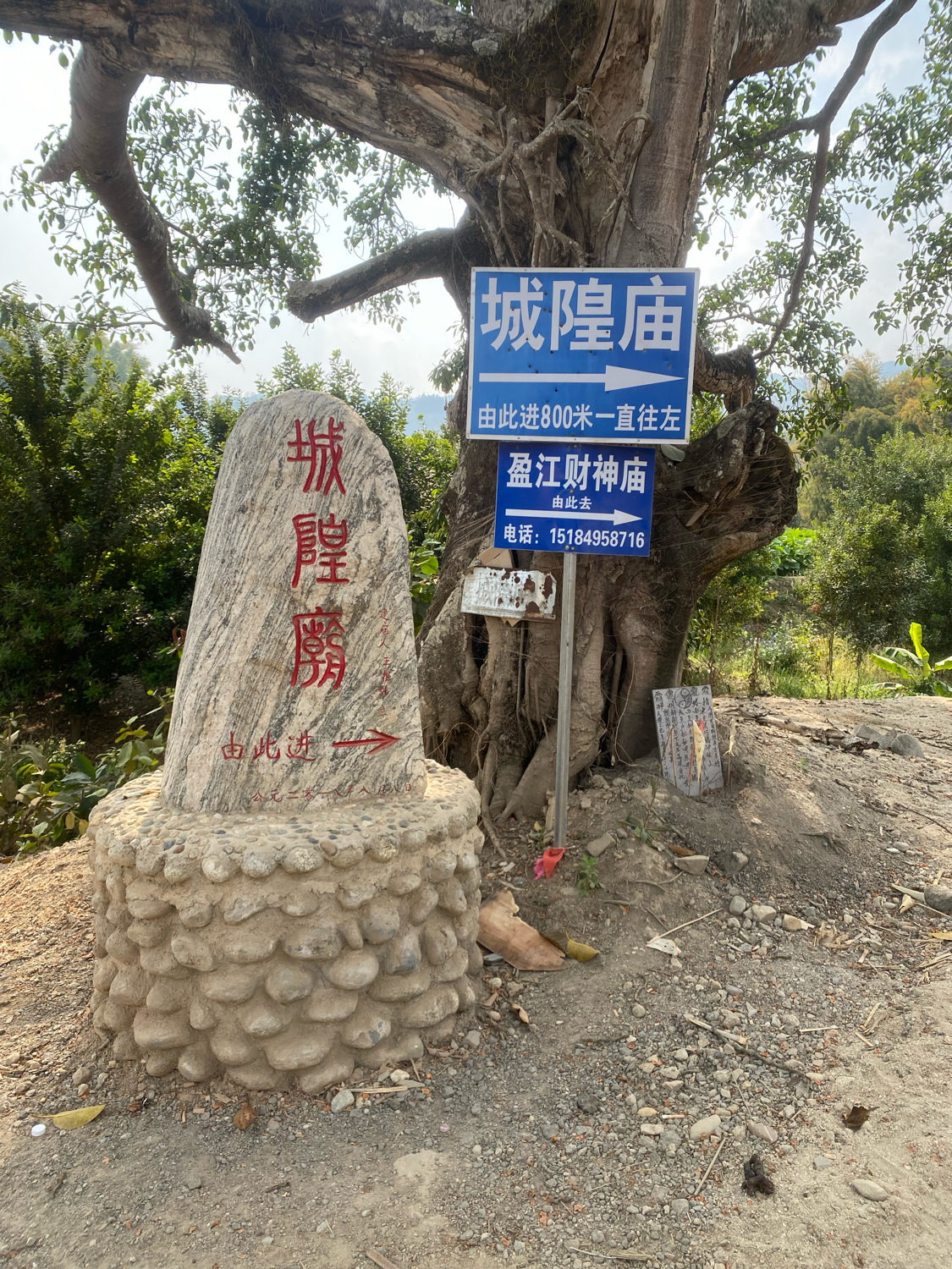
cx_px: 476
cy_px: 634
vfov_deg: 67.3
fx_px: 953
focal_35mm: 26
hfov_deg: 53.1
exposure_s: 1/1124
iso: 32
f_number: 1.8
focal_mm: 4.25
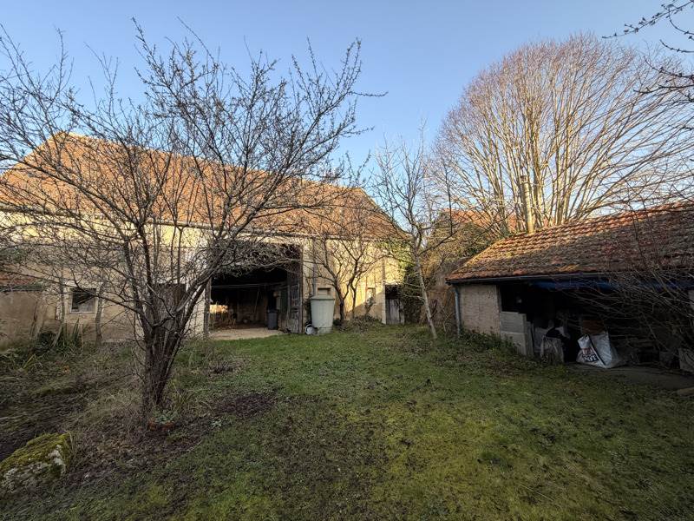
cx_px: 347
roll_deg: +0.9
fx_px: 281
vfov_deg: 85.7
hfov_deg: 102.1
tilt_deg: +7.2
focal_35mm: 14
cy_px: 260
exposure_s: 1/405
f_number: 2.2
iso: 50
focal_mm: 2.22
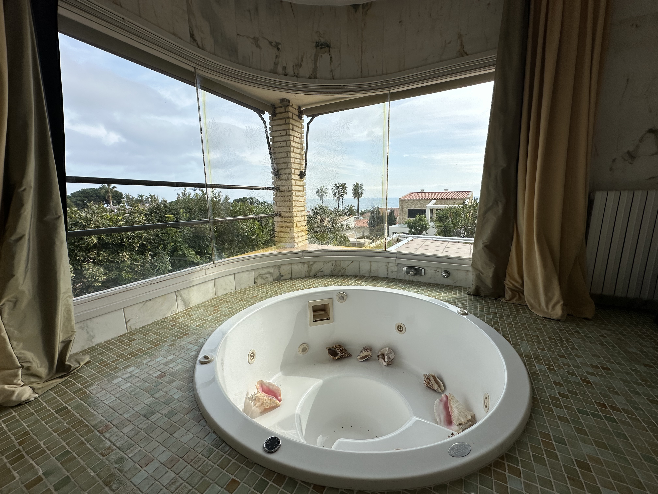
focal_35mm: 14
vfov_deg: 85.7
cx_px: 329
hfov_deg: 102.1
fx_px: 266
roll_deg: +1.6
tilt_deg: -10.9
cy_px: 247
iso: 50
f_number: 2.2
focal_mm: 2.22
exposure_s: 1/1618
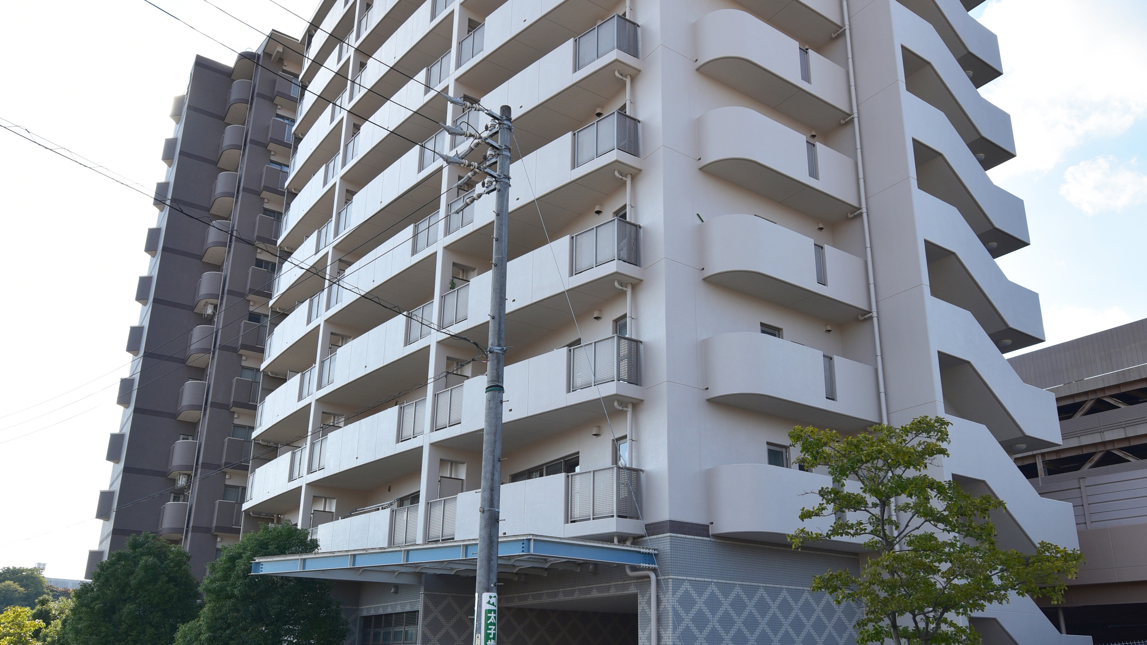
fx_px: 882
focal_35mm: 29
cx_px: 588
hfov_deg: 66.1
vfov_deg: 40.0
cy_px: 387
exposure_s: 1/250
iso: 160
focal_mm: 18
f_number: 8
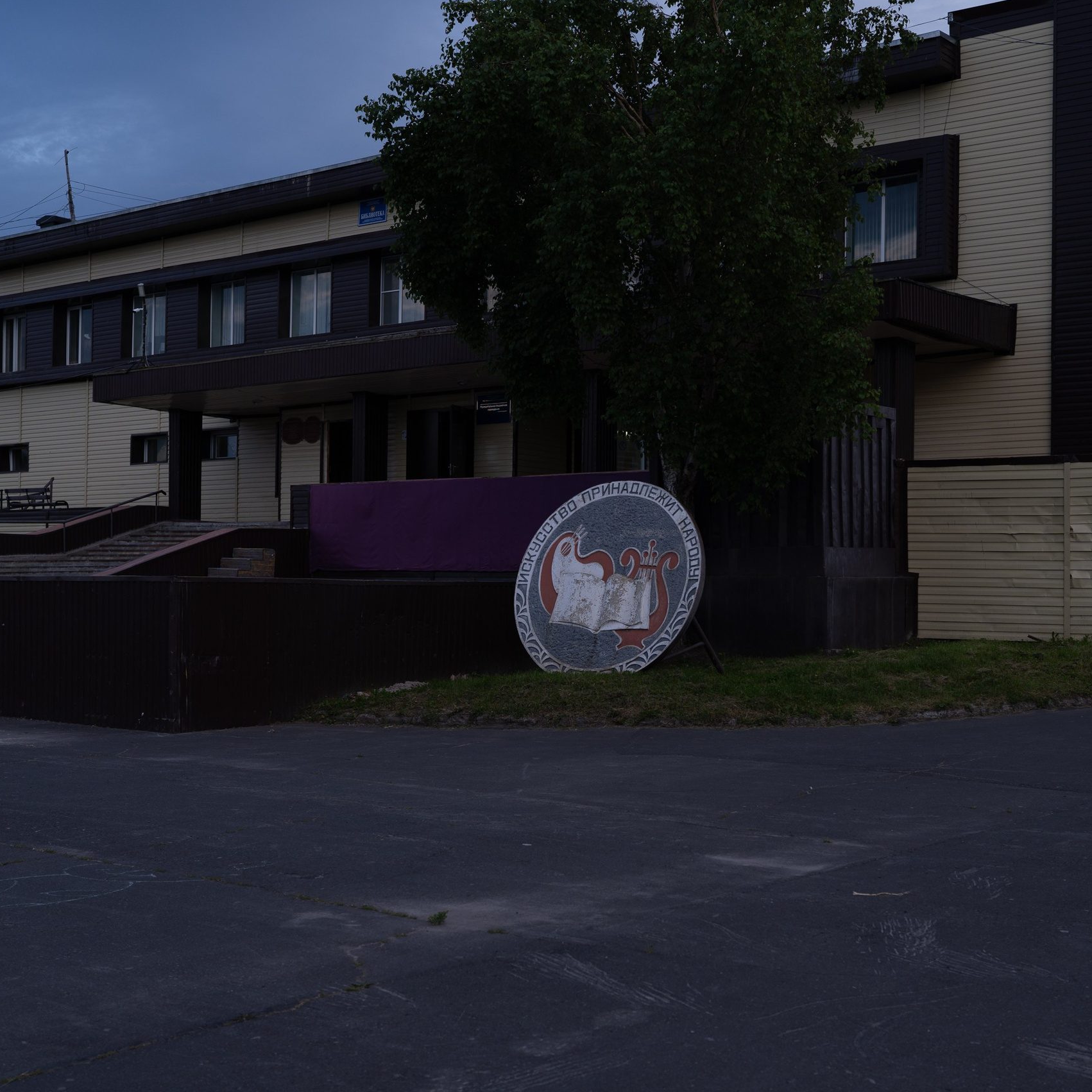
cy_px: 584
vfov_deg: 35.3
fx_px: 1713
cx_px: 619
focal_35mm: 48
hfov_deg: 35.3
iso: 100
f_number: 4
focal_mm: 35
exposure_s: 1/80
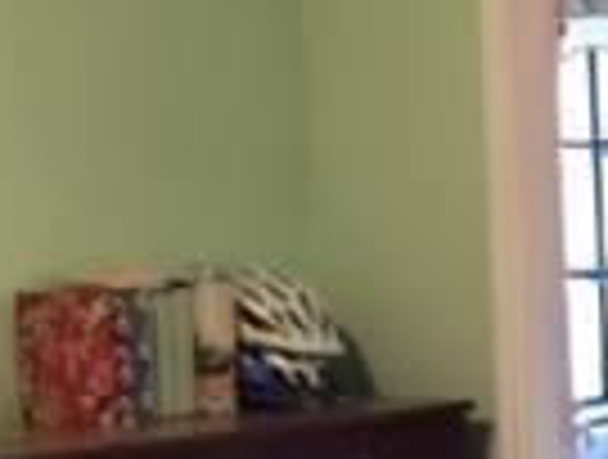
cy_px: 324
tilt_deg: -4.8
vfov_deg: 10.9
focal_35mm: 137
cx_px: 1383
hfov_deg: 12.0
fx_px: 2413
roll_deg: -0.2
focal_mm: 4.15
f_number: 2.2
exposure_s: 1/4
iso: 64
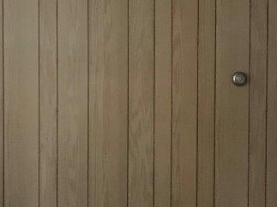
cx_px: 242
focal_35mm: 125
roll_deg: +0.1
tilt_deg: -1.9
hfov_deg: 15.6
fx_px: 1000
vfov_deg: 11.8
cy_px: 146
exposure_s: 1/11
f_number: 1.8
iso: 100
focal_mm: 3.99
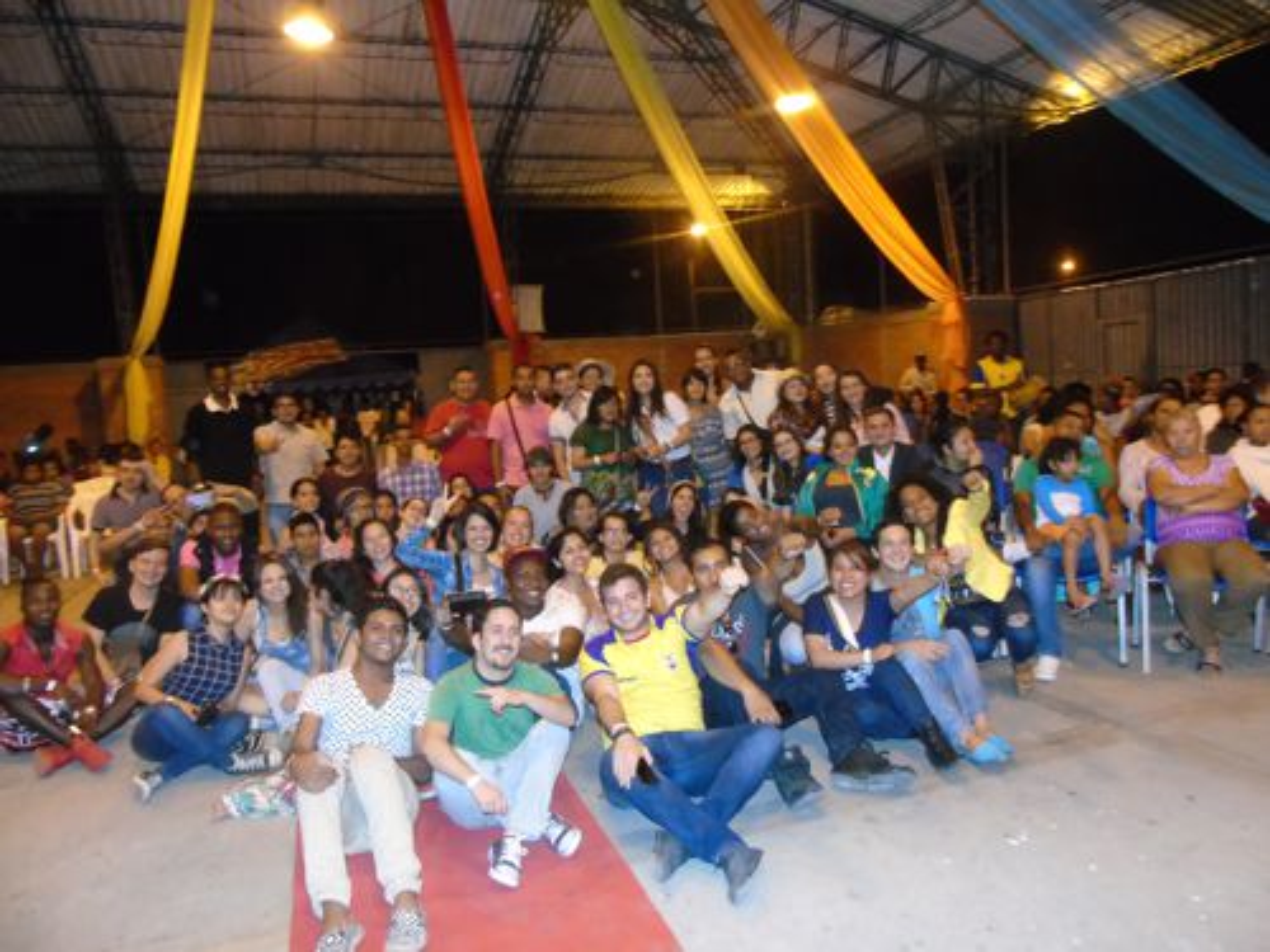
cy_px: 476
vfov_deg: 54.9
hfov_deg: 69.4
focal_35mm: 25
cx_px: 635
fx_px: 917
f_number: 3.4
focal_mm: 4.4
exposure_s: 1/30
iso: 800
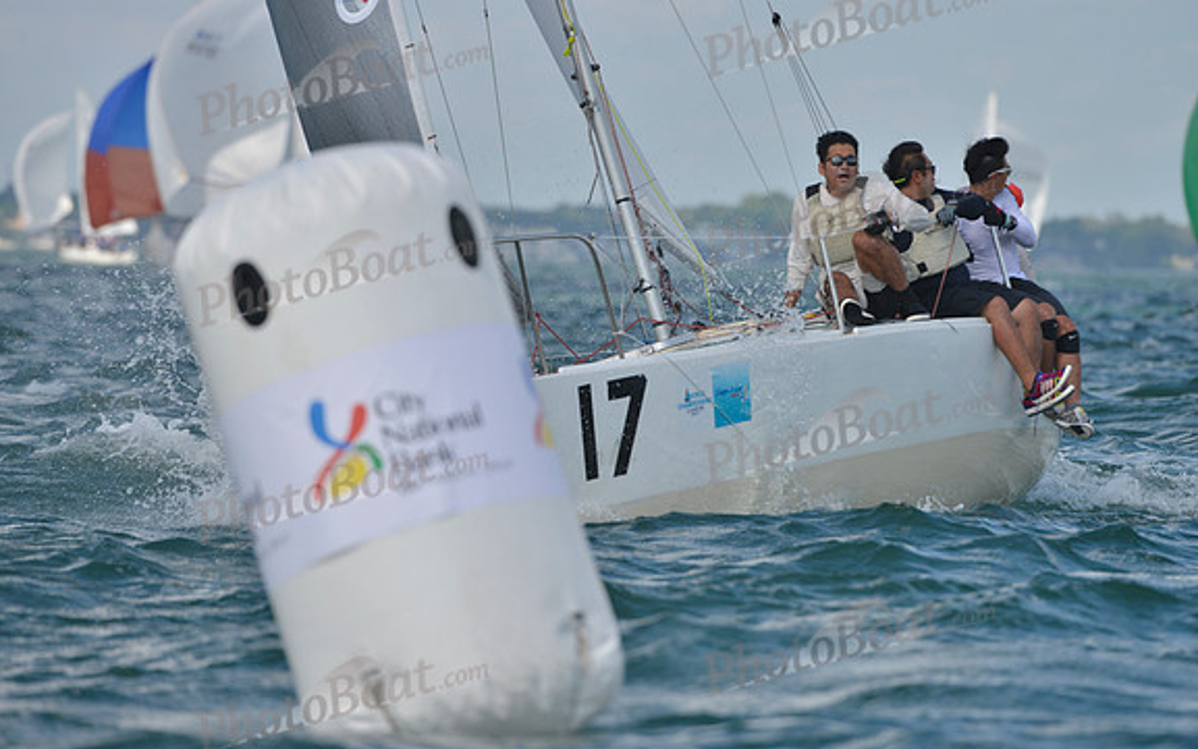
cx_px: 598
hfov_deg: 5.1
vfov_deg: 3.2
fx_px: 13390
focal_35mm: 410
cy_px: 352
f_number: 6.3
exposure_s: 1/1000
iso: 200
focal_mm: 400
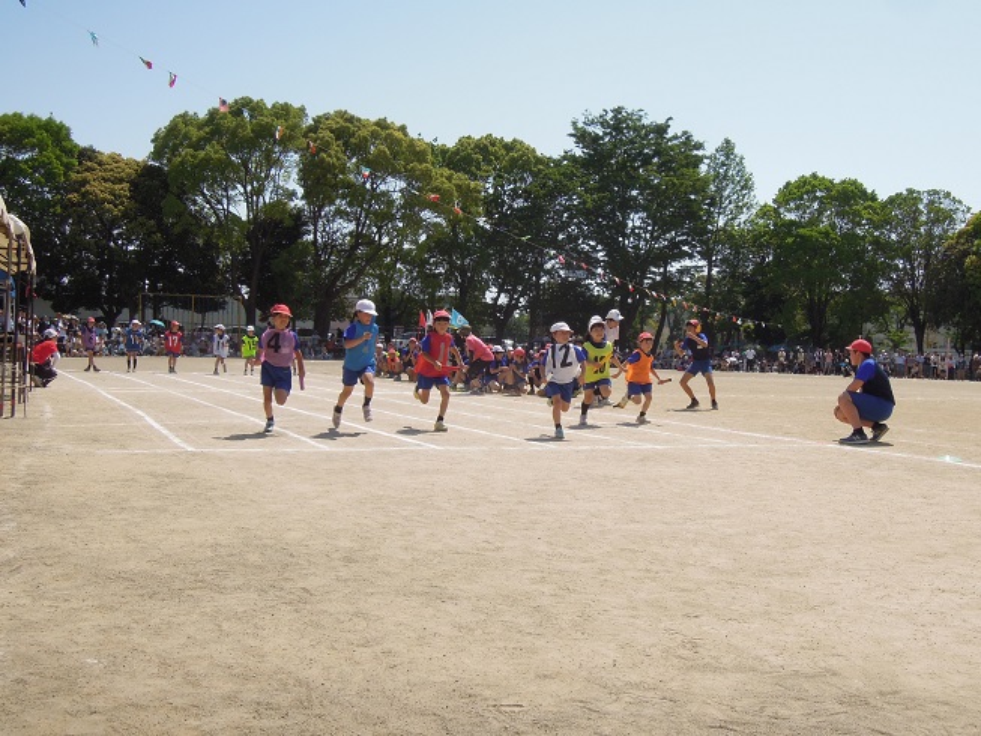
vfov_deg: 36.0
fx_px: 1134
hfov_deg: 46.8
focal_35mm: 40
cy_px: 368
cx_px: 490
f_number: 4.6
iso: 160
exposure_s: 1/1250
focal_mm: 7.2
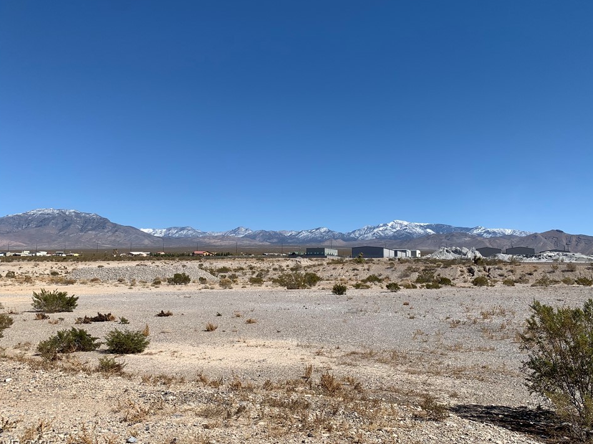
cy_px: 220
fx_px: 480
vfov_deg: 49.7
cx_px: 311
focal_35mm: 28
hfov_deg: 63.4
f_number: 1.8
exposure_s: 1/3650
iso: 25
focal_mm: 4.25
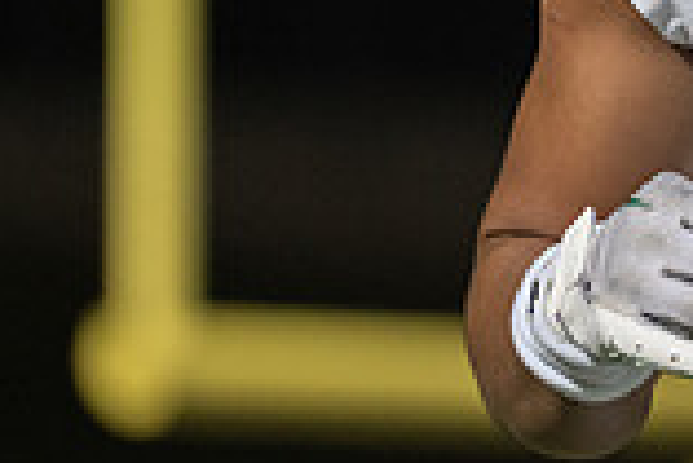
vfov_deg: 1.8
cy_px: -355
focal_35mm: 779
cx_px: 1134
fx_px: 15009
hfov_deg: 2.6
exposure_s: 1/1250
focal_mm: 200
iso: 2500
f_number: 2.8
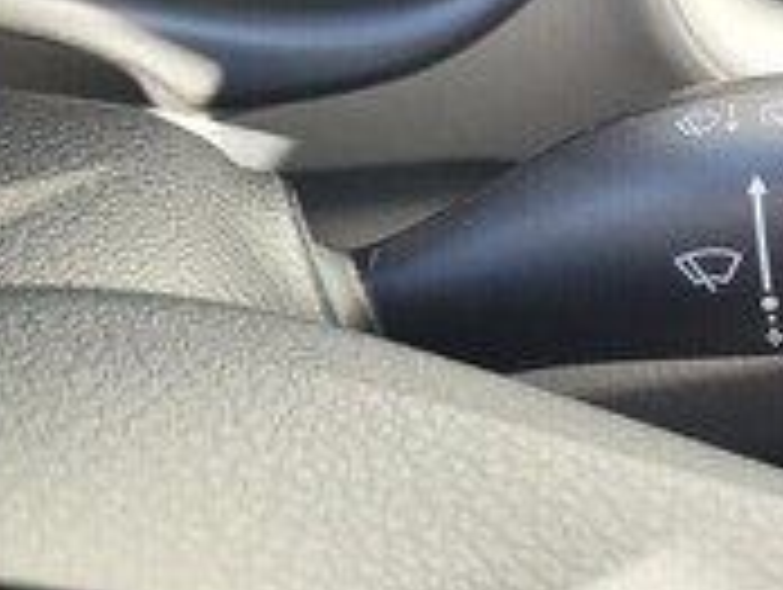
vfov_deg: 18.0
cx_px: 824
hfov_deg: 22.7
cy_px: 331
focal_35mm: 82
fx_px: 1857
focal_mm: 5.4
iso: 50
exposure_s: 1/100
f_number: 1.8
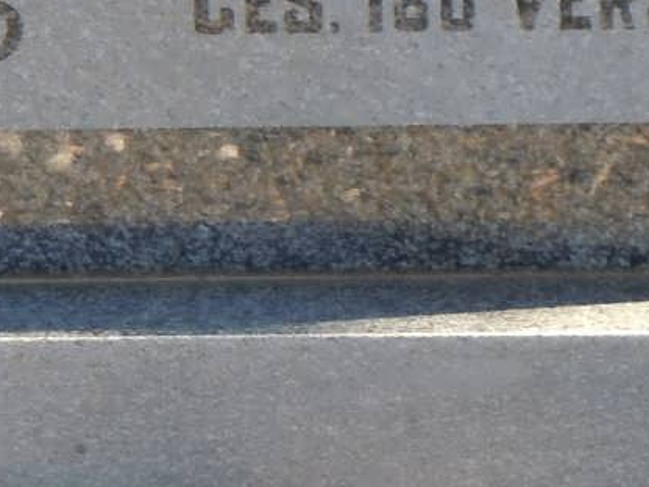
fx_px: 5512
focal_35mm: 294
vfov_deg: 5.0
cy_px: -184
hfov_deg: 6.7
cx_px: 445
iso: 200
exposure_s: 1/125
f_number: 4.5
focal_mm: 18.3
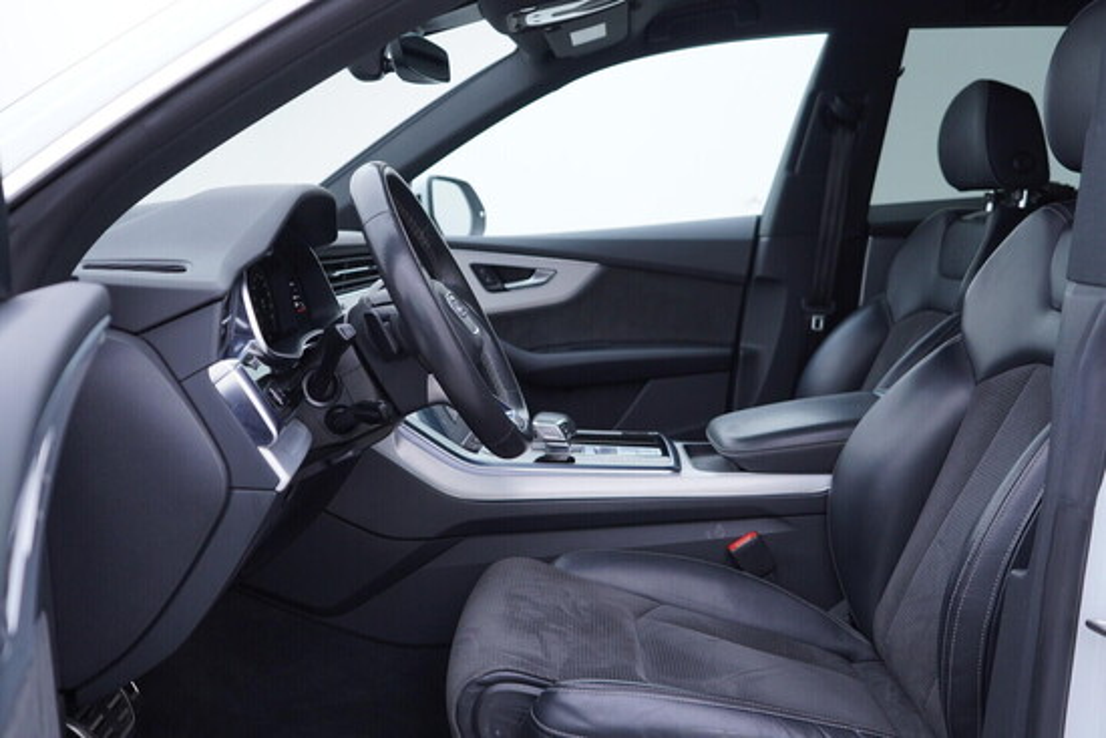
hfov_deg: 53.1
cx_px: 553
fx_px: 1106
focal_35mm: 36
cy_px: 369
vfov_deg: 36.9
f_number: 3.2
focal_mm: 24
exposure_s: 1/50
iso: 125
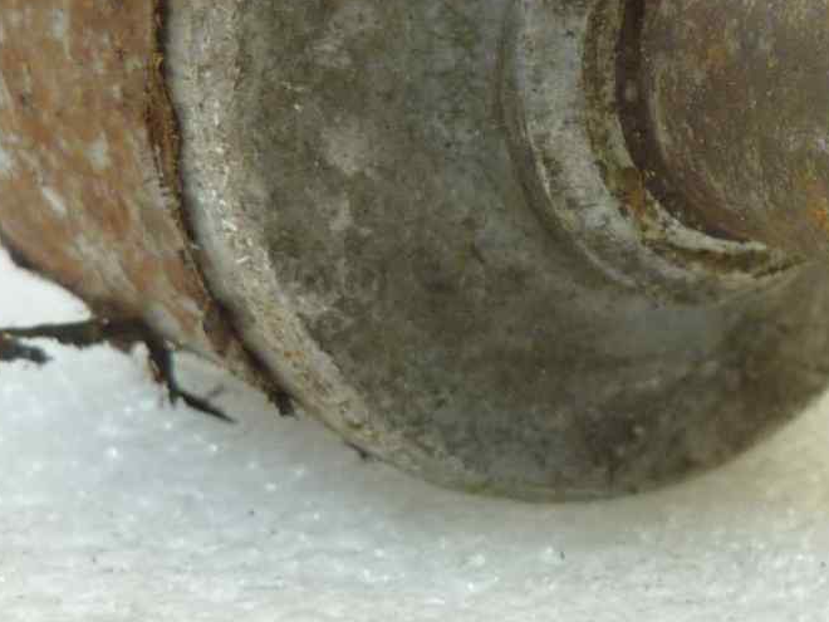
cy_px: 190
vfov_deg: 15.2
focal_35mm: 97
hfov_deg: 19.3
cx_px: 947
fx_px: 2323
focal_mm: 4.1
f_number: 3.3
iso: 80
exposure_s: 1/20
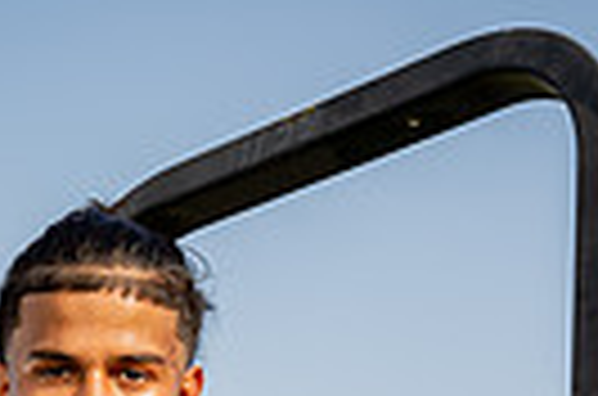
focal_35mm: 139
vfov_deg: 8.8
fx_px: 2303
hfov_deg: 14.5
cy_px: 1004
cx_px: -18
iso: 50
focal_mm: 41
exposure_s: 1/200
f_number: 6.3
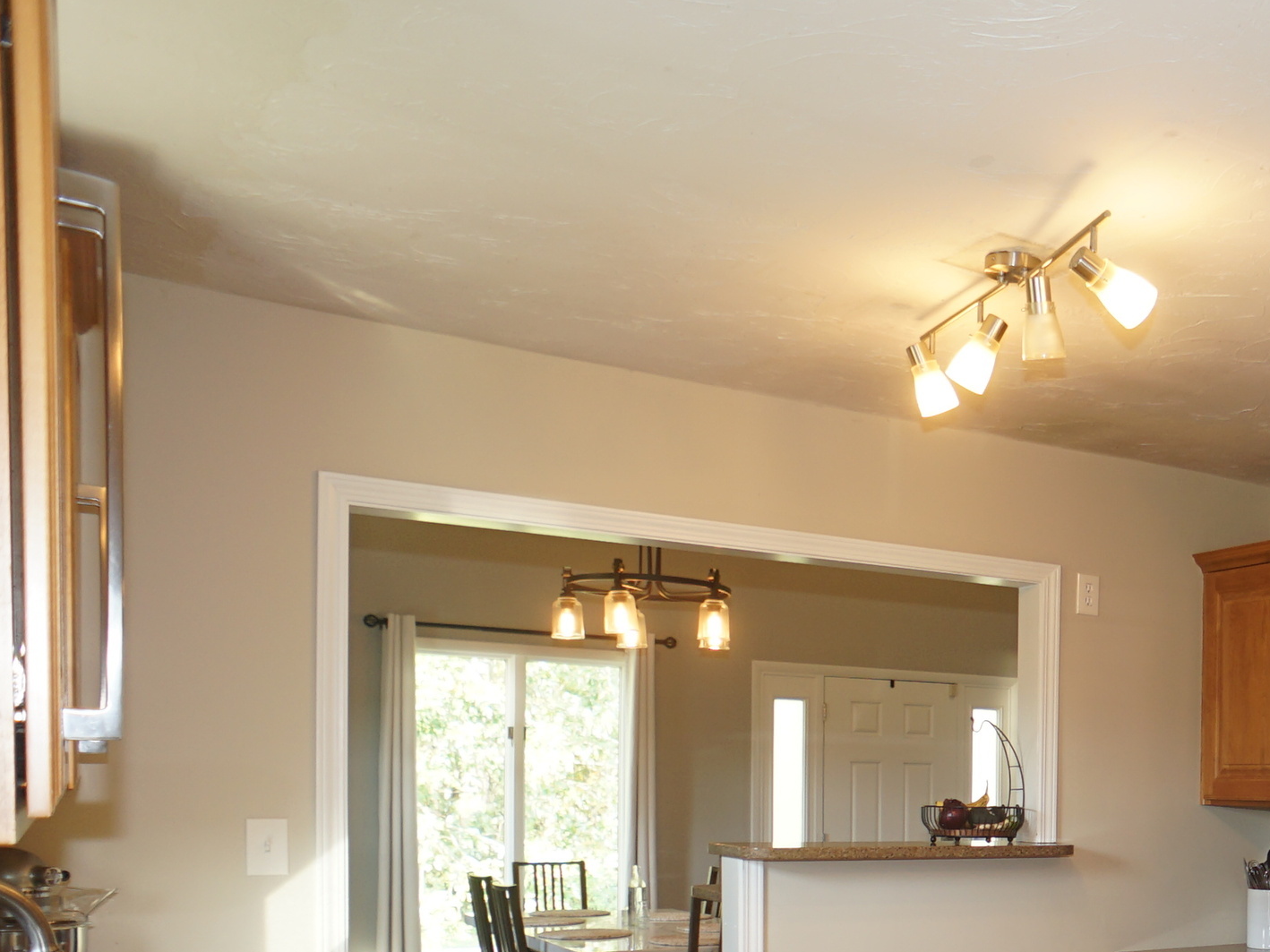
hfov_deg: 35.3
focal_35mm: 50
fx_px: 1834
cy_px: 858
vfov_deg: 28.0
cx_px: 1211
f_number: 3.2
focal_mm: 16
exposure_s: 1/60
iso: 200
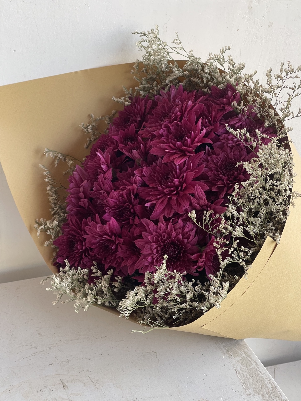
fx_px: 742
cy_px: 200
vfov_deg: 30.3
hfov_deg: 22.9
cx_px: 150
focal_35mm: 64
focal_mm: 7.5
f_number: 2.2
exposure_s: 1/99
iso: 80
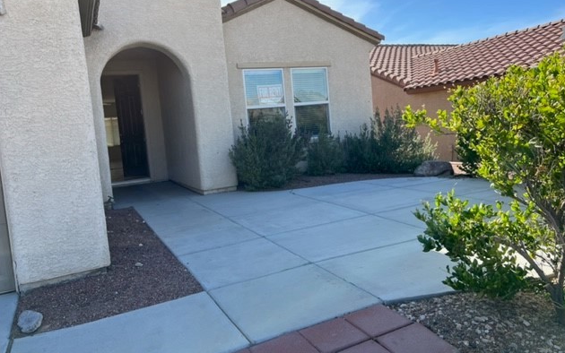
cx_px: 286
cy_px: 152
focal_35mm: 28
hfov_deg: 66.5
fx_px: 431
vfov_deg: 44.5
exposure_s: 1/1597
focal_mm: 5.7
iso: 50
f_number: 1.5
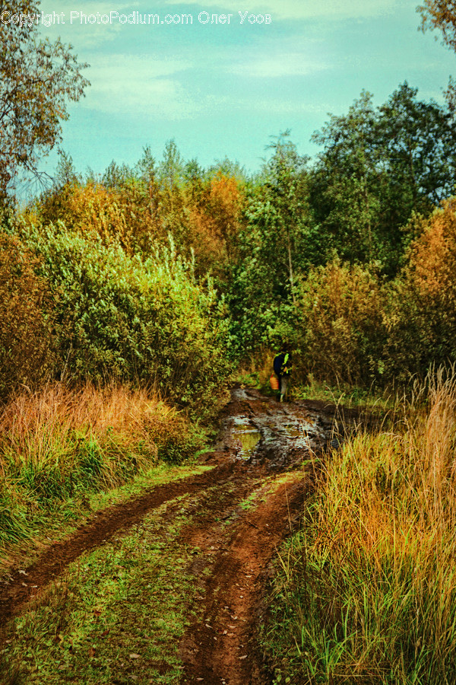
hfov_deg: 18.2
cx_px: 228
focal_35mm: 75
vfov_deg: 27.0
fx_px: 1425
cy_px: 342
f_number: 5.6
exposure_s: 1/250
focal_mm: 50
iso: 100
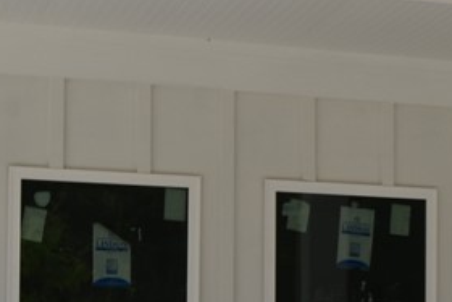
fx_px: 1608
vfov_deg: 10.4
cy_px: 415
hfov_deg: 15.6
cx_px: 497
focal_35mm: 128
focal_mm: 22
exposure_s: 1/250
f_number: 10
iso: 100
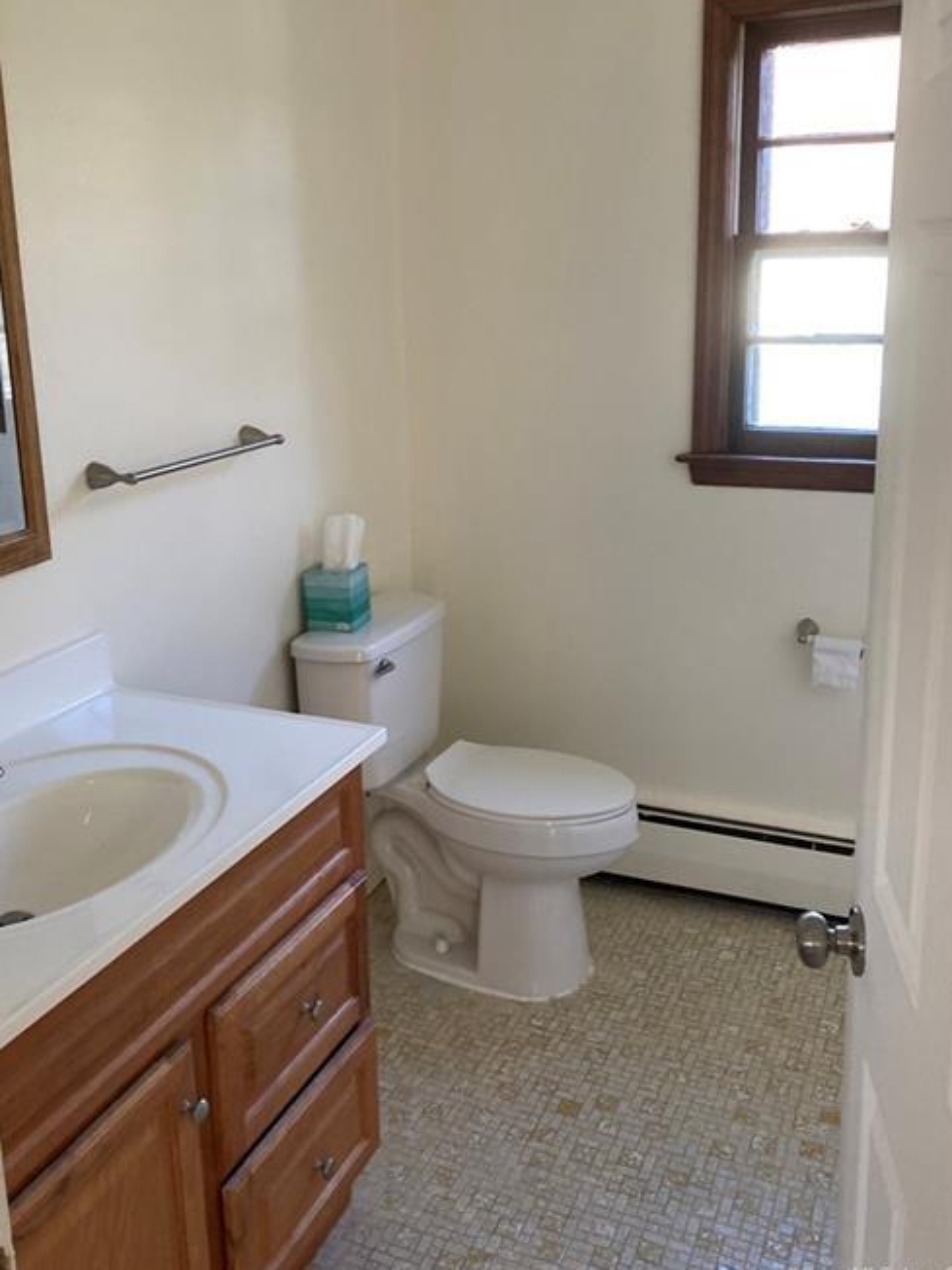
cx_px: 436
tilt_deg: -11.8
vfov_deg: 55.1
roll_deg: +1.5
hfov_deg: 42.9
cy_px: 542
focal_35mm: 33
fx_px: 1210
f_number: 1.8
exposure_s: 1/60
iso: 160
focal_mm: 3.99
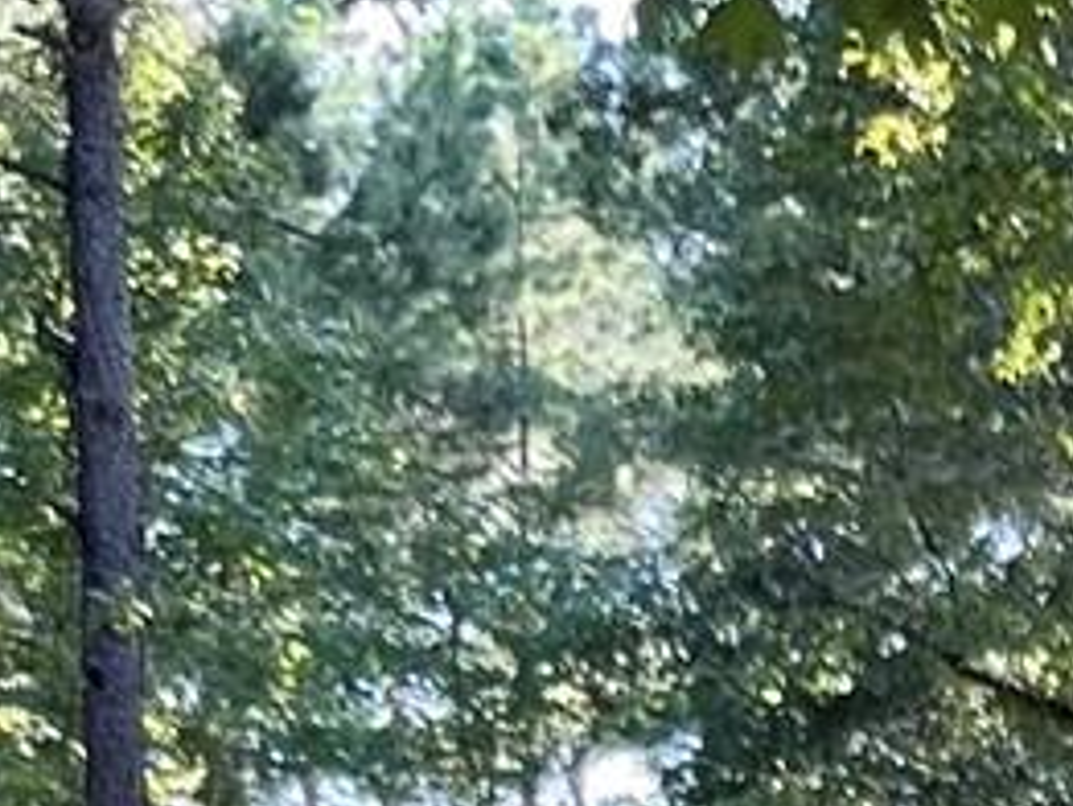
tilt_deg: -3.2
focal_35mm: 196
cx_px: 1764
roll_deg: -0.2
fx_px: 6078
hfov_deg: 9.7
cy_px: 2142
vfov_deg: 7.0
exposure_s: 1/121
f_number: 1.6
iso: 32
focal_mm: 5.1
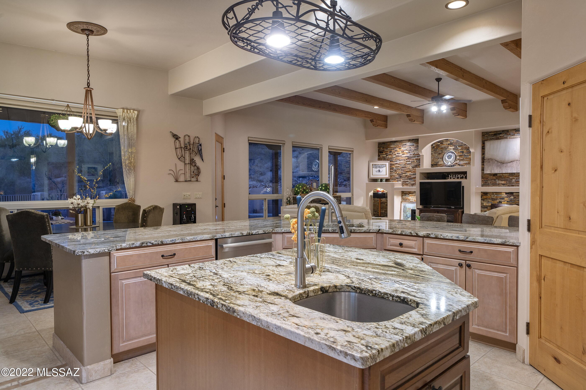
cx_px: 293
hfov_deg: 78.6
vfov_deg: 57.2
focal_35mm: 22
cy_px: 195
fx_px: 358
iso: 200
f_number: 9
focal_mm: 22
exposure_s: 1.6
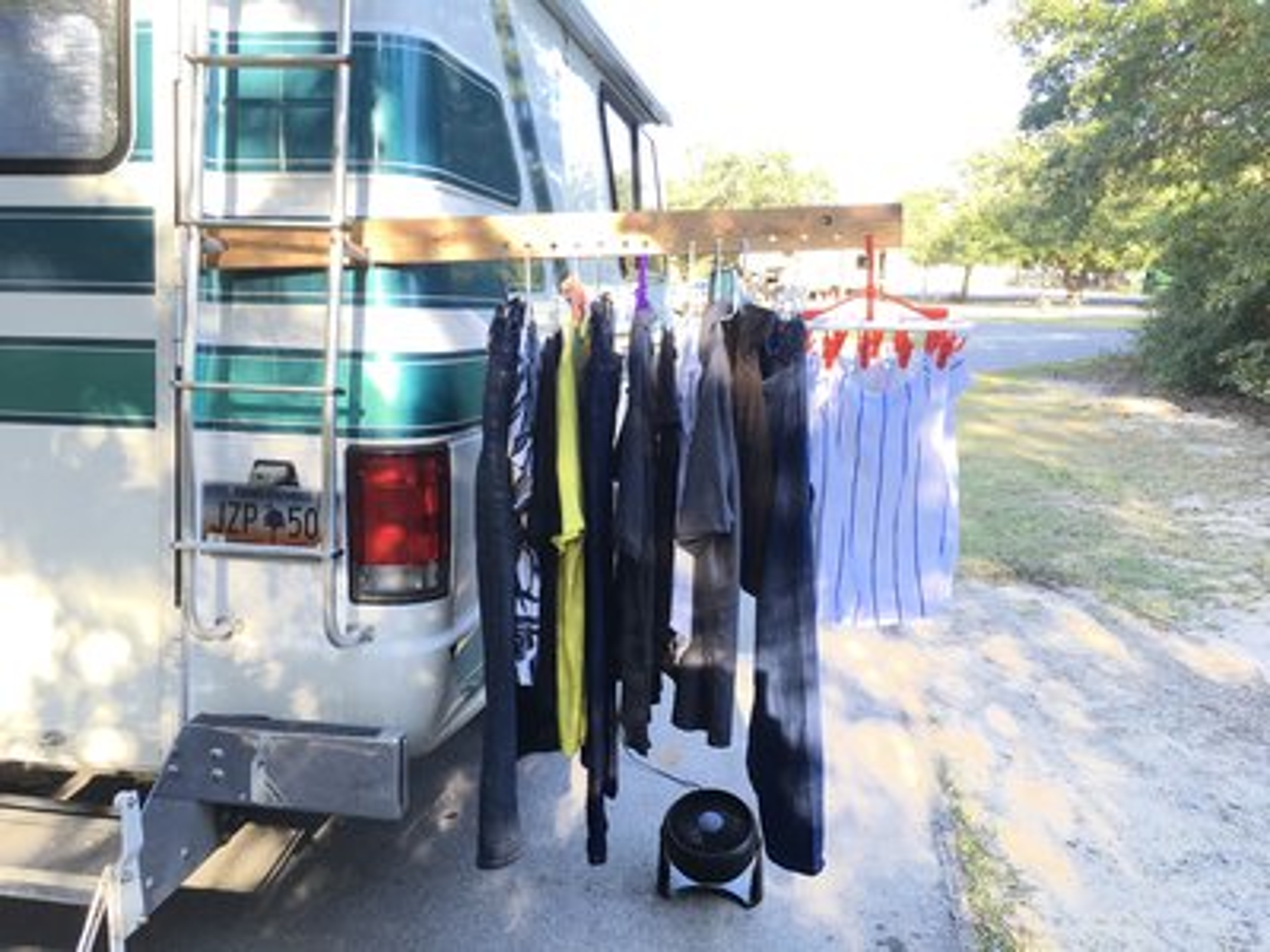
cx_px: 635
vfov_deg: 48.2
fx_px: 1064
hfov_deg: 61.7
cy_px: 476
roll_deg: -0.6
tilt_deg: -11.4
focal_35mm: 29
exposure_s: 1/120
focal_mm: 4.15
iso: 25
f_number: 2.2
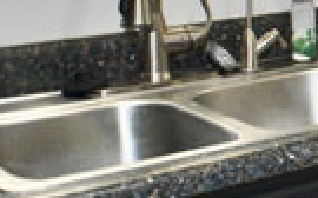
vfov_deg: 8.7
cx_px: 702
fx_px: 1255
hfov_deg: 12.2
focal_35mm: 145
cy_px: -154
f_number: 4
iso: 400
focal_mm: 20
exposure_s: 1/80
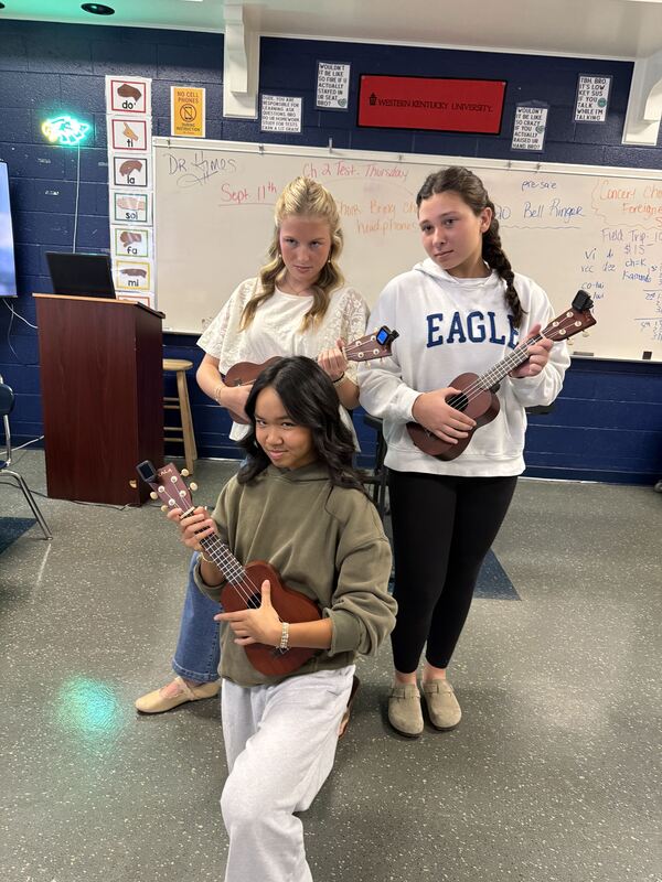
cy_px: 441
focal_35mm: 24
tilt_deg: -14.9
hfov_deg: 56.8
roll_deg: -4.2
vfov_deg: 71.6
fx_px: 612
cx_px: 331
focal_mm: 6.76
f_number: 1.78
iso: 400
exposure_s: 1/60
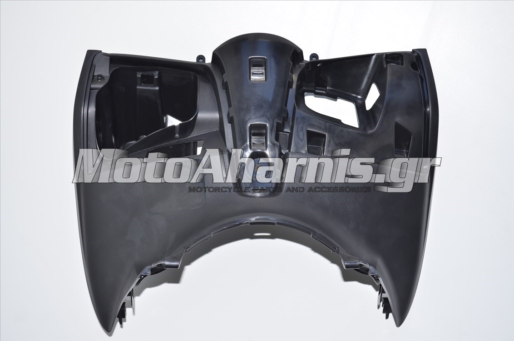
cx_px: 257
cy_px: 170
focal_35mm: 57
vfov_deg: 23.7
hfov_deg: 35.1
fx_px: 812
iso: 160
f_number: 6.3
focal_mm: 38
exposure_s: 1/100
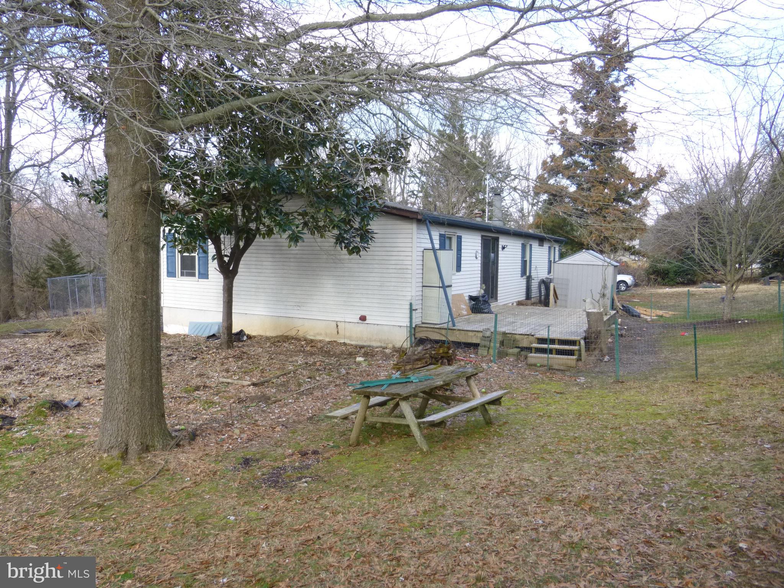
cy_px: 294
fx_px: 566
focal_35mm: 25
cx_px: 392
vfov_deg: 54.9
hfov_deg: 69.4
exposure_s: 1/160
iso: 100
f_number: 3.1
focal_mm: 4.5
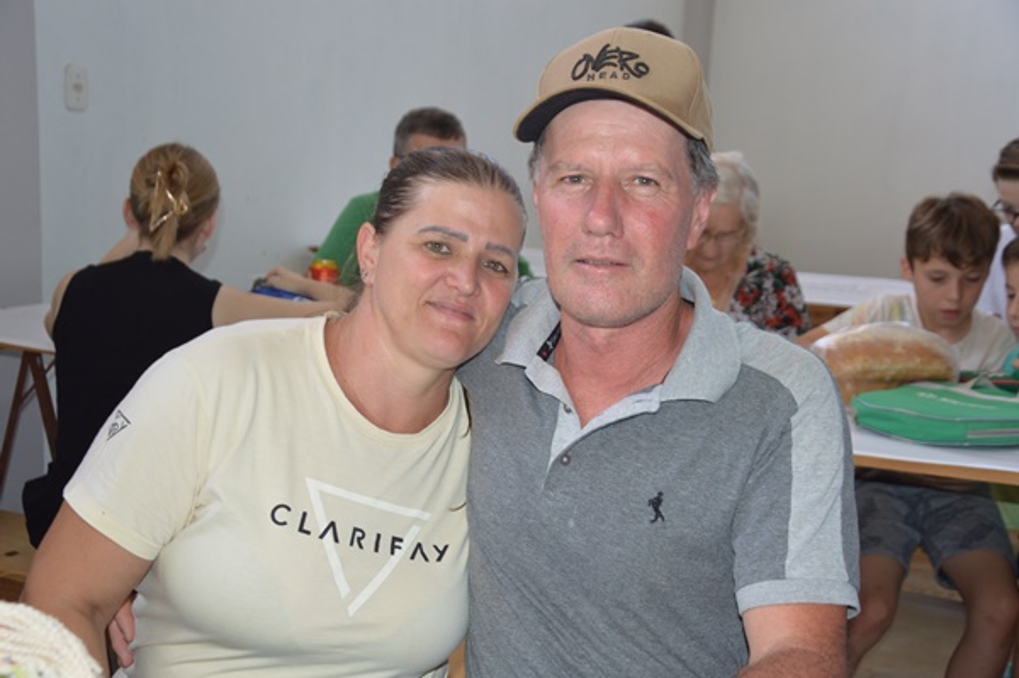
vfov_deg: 25.7
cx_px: 510
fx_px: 1485
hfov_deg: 37.9
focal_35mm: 52
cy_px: 339
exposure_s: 1/60
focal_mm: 35
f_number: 4.5
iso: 640
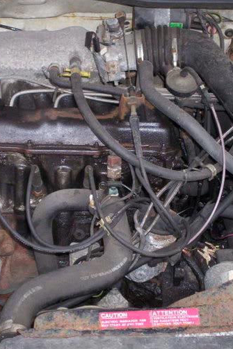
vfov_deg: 31.9
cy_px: 148
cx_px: 146
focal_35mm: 63
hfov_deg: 21.5
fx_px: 612
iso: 140
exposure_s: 1/60
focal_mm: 4.99
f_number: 4.5
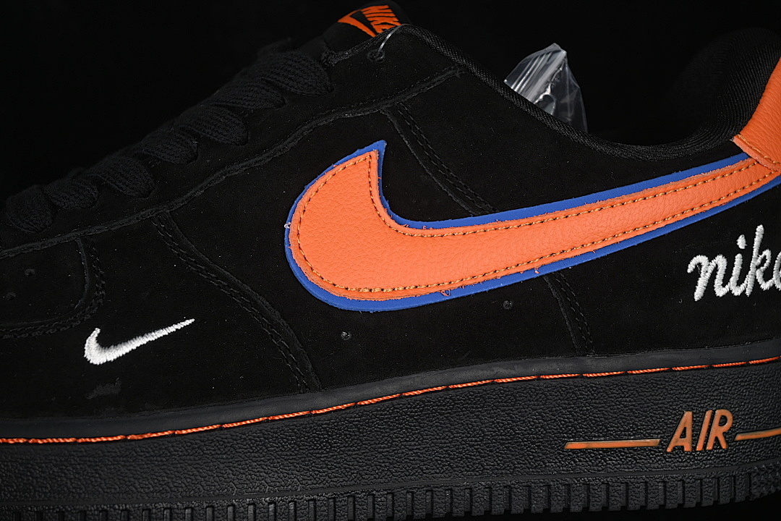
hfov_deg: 27.0
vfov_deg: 18.2
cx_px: 390
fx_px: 1627
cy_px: 260
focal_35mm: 75
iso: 160
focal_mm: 50
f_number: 6.3
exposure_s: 1/50
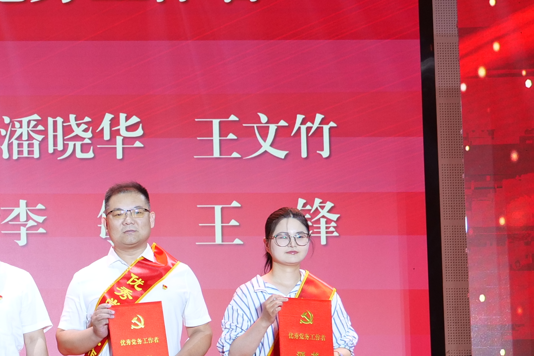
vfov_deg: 14.1
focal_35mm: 96
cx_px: -105
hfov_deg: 20.0
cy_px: 299
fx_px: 1424
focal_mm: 29
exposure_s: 1/160
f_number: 4
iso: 1000
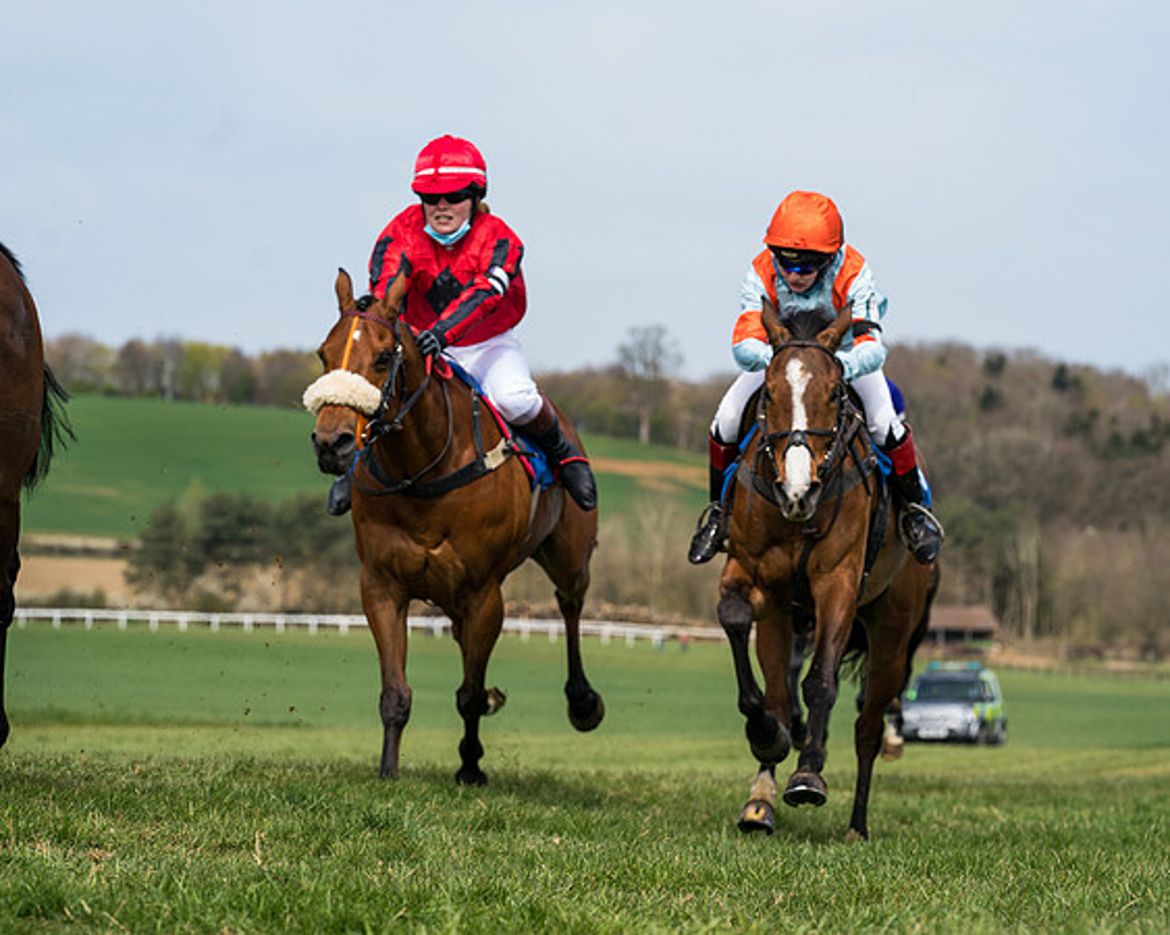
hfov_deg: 12.7
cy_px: 468
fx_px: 5263
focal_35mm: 152
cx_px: 684
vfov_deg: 10.2
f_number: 6.3
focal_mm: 135
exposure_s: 1/1000
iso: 400
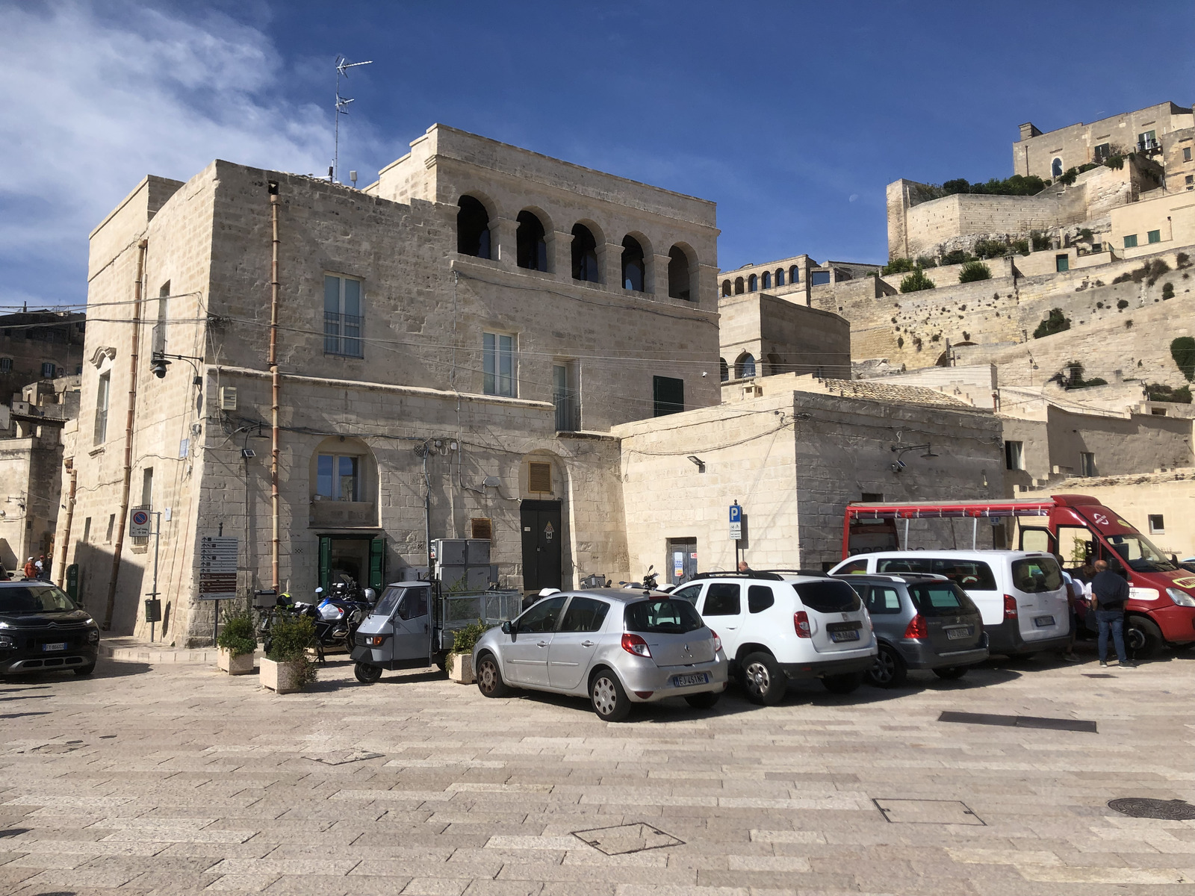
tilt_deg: +6.9
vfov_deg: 49.7
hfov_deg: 63.4
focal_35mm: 28
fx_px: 967
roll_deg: +1.3
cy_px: 448
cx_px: 598
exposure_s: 1/3003
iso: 20
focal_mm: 4
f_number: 1.8
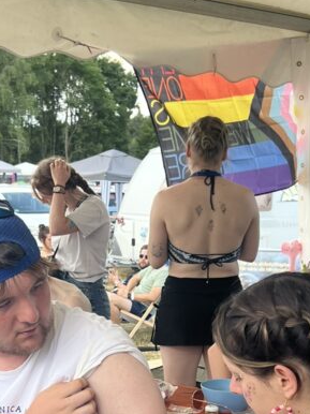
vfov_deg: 27.5
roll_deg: +0.7
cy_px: 339
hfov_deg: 21.3
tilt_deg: -10.2
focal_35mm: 69
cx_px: 134
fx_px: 825
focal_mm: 5.7
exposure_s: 1/718
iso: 50
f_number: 1.5
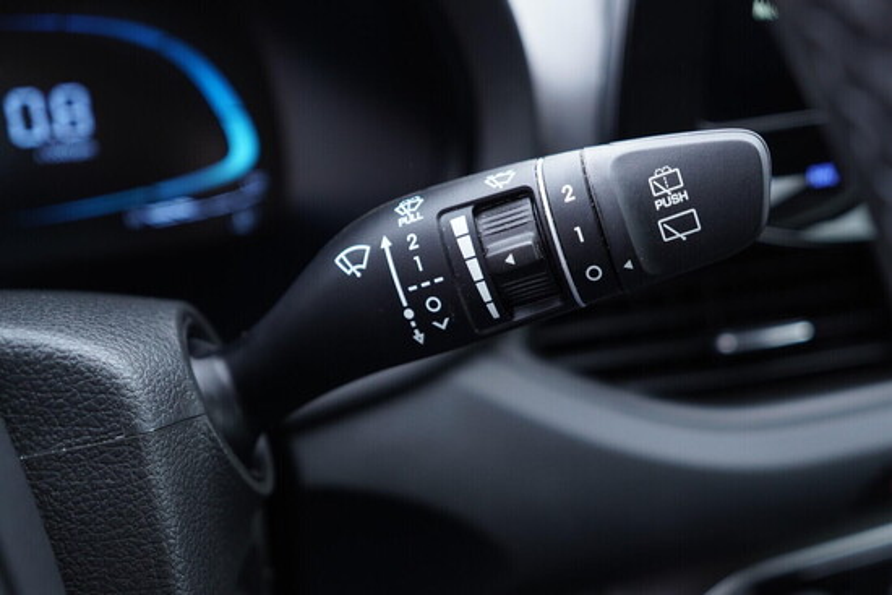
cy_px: 298
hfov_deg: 53.1
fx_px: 892
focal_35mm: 36
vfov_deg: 36.9
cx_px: 446
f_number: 2.8
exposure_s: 1/40
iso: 500
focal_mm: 24
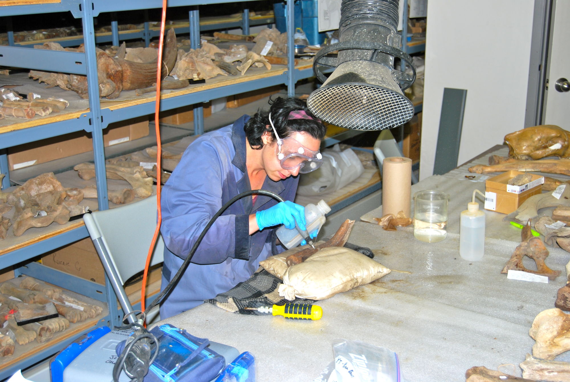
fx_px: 737
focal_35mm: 46
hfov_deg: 42.3
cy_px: 191
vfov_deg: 29.0
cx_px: 285
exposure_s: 1/60
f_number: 4.5
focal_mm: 31
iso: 100
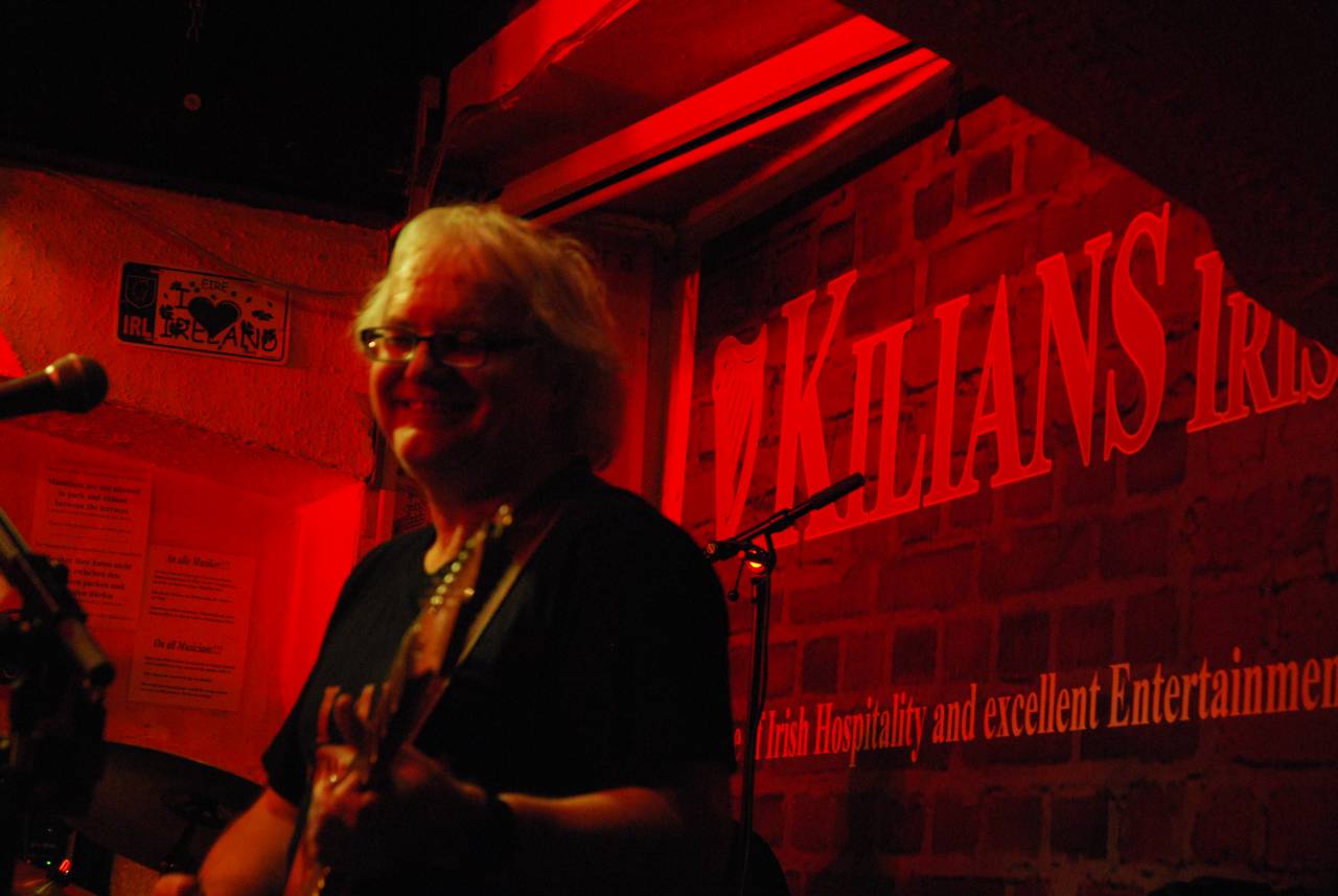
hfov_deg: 24.6
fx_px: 3070
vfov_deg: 16.6
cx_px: 669
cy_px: 448
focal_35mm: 82
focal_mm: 55
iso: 1600
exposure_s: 1/60
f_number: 4.5
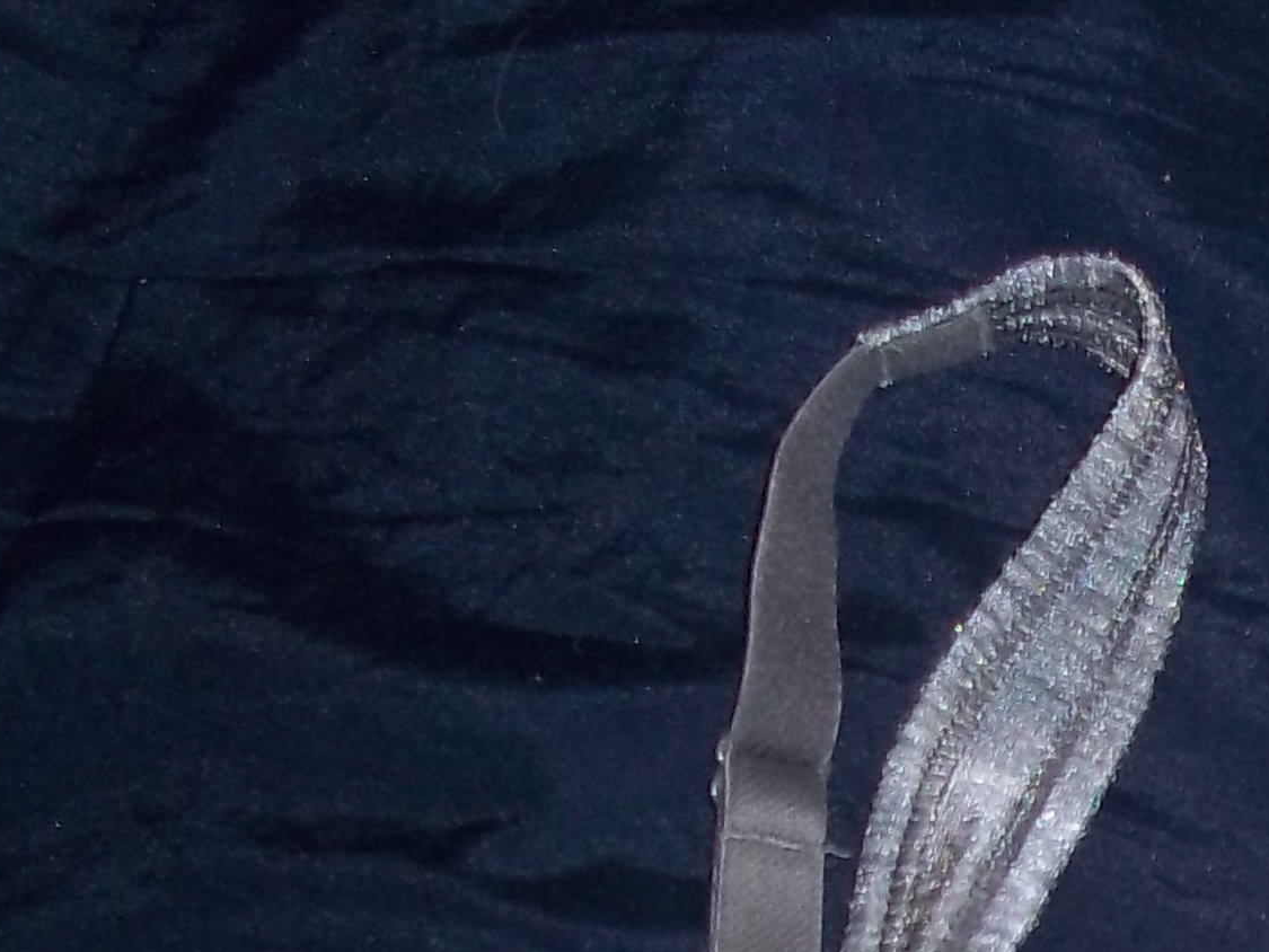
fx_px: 4693
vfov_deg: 11.2
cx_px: 1681
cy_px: 1403
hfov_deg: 14.7
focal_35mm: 128
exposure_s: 1/30
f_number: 3.1
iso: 80
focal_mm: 6.5
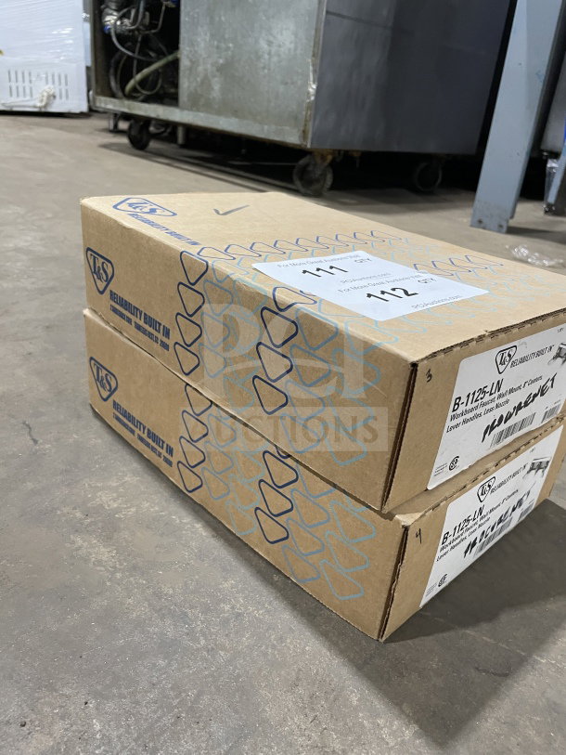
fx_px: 567
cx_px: 283
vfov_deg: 67.3
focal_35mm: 26
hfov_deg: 53.1
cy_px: 378
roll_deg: -6.3
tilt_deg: -23.3
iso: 200
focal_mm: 4.2
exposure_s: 1/60
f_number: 1.6
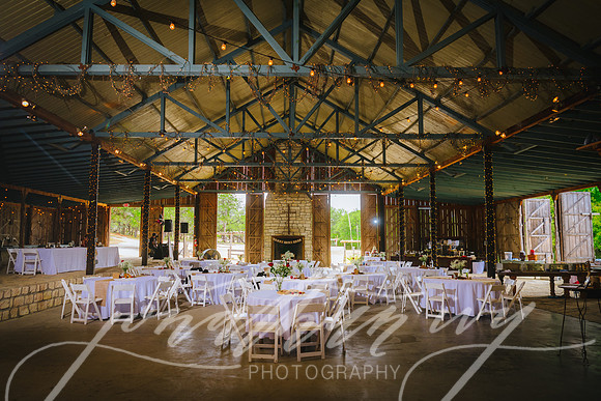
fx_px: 415
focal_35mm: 25
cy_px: 200
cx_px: 290
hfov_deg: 71.8
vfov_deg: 51.5
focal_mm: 24
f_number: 4.5
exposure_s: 1/125
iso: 250
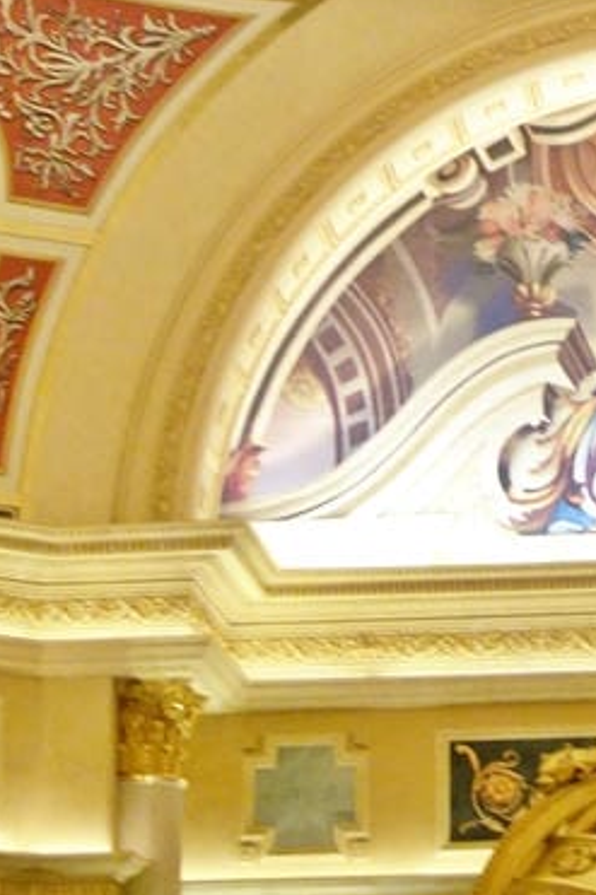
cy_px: 251
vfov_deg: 15.0
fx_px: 3380
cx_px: 743
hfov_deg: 9.9
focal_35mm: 136
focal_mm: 10.4
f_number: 1.8
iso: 400
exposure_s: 1/100
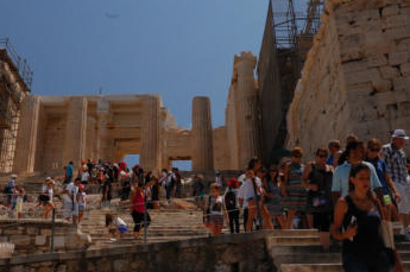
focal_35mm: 47
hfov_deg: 41.7
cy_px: 110
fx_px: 535
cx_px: 153
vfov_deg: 28.5
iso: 560
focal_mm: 18
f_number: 16
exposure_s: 1/250
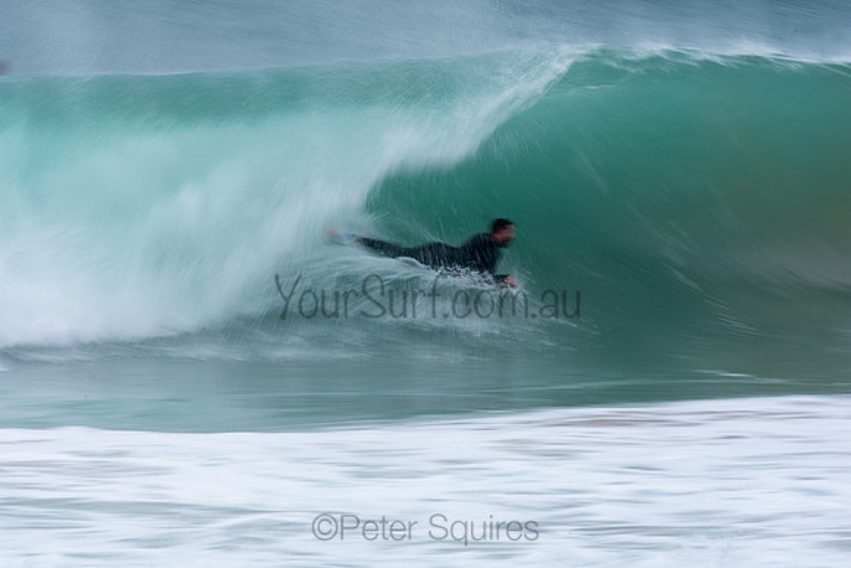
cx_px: 426
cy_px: 284
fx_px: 17732
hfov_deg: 2.7
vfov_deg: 1.8
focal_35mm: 750
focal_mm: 500
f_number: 22
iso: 100
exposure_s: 1/20
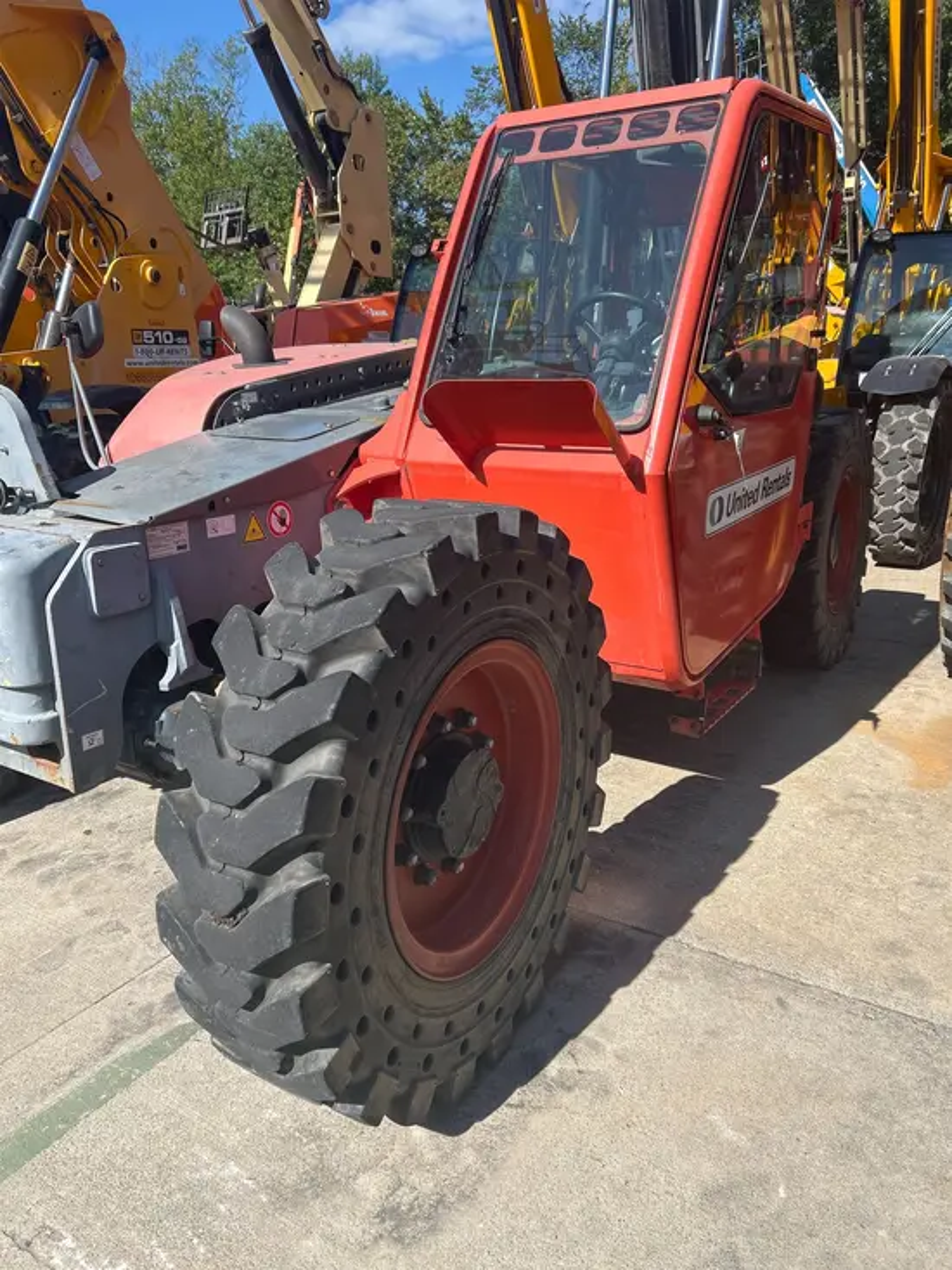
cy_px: 635
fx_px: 953
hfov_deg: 53.1
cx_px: 476
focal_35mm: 26
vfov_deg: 67.3
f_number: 1.5
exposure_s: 1/2208
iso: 50
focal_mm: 5.7
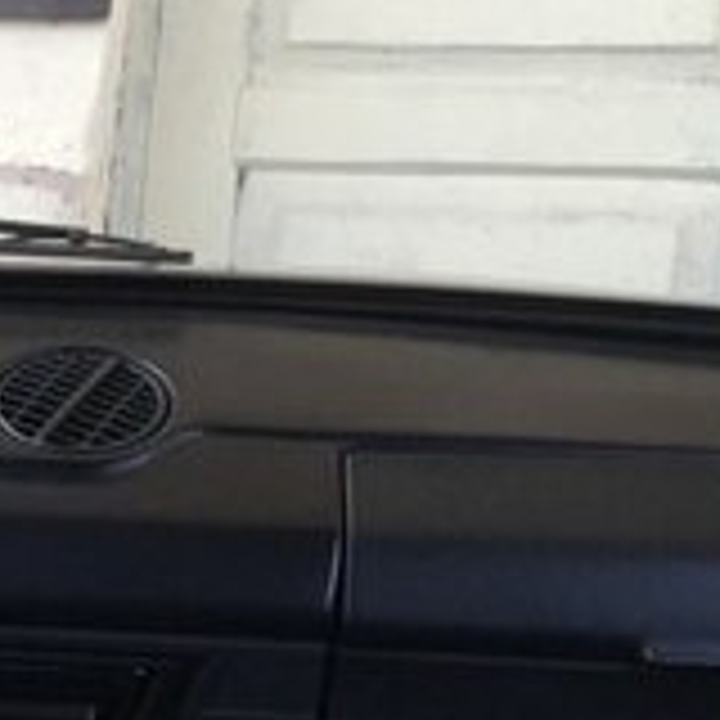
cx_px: -616
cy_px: 718
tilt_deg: -14.7
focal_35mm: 106
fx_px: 2494
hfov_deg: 14.3
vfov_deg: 16.1
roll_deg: +0.7
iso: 40
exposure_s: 1/100
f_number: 2.2
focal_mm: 4.15
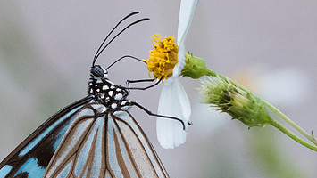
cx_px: -19
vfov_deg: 1.3
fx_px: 7955
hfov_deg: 2.3
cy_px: 96
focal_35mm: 946
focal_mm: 150
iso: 800
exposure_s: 1/1250
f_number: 6.3
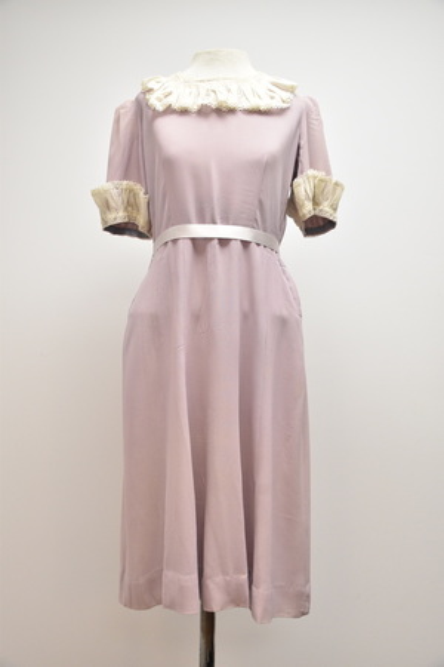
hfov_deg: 38.4
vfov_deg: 55.1
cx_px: 222
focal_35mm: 34
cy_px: 334
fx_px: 638
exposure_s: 1/100
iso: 1000
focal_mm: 23
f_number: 4.5
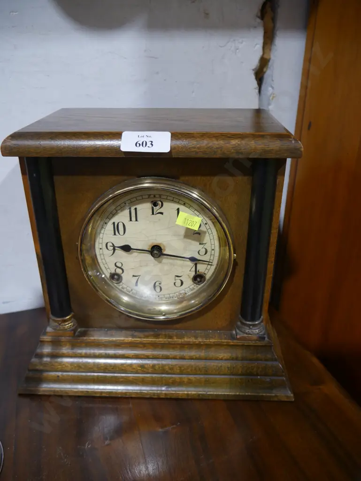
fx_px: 389
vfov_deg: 63.4
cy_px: 240
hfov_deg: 49.8
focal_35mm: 28
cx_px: 180
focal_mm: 14
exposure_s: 1/60
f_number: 3.5
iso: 500
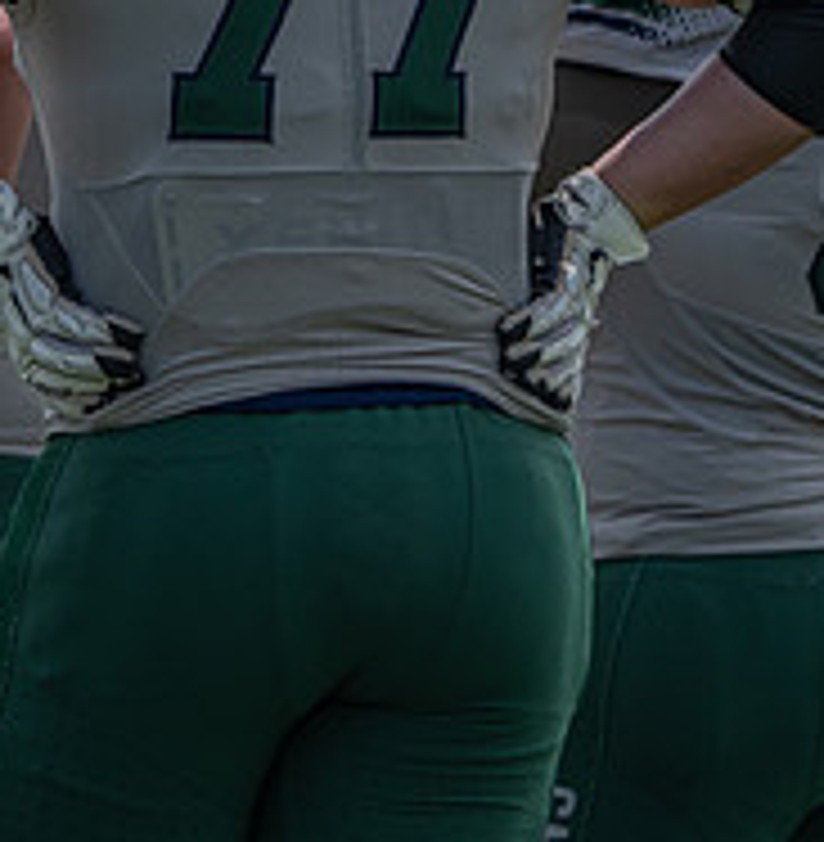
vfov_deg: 1.4
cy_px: 87
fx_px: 35069
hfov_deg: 1.3
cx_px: -120
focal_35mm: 1288
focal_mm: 400
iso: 160
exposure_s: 1/1250
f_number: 5.6
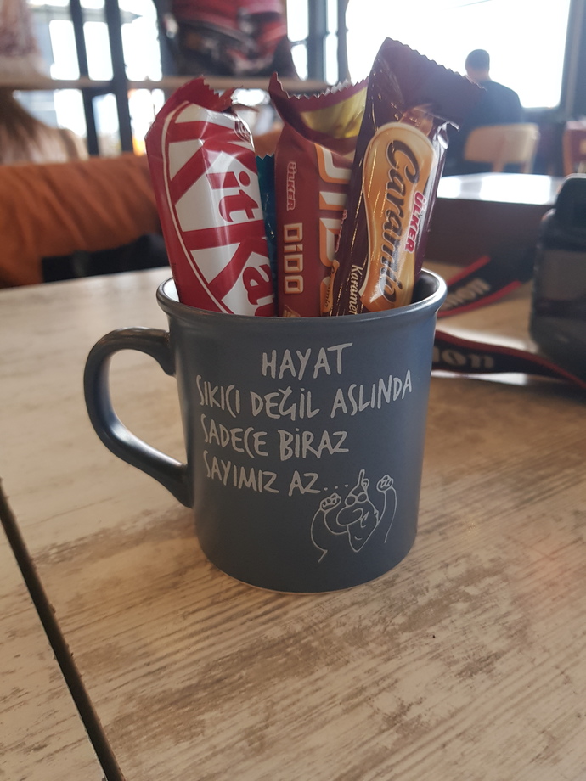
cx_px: 293
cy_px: 390
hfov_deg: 53.1
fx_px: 587
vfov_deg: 67.3
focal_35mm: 26
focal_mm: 4.2
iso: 200
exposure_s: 1/50
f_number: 1.7
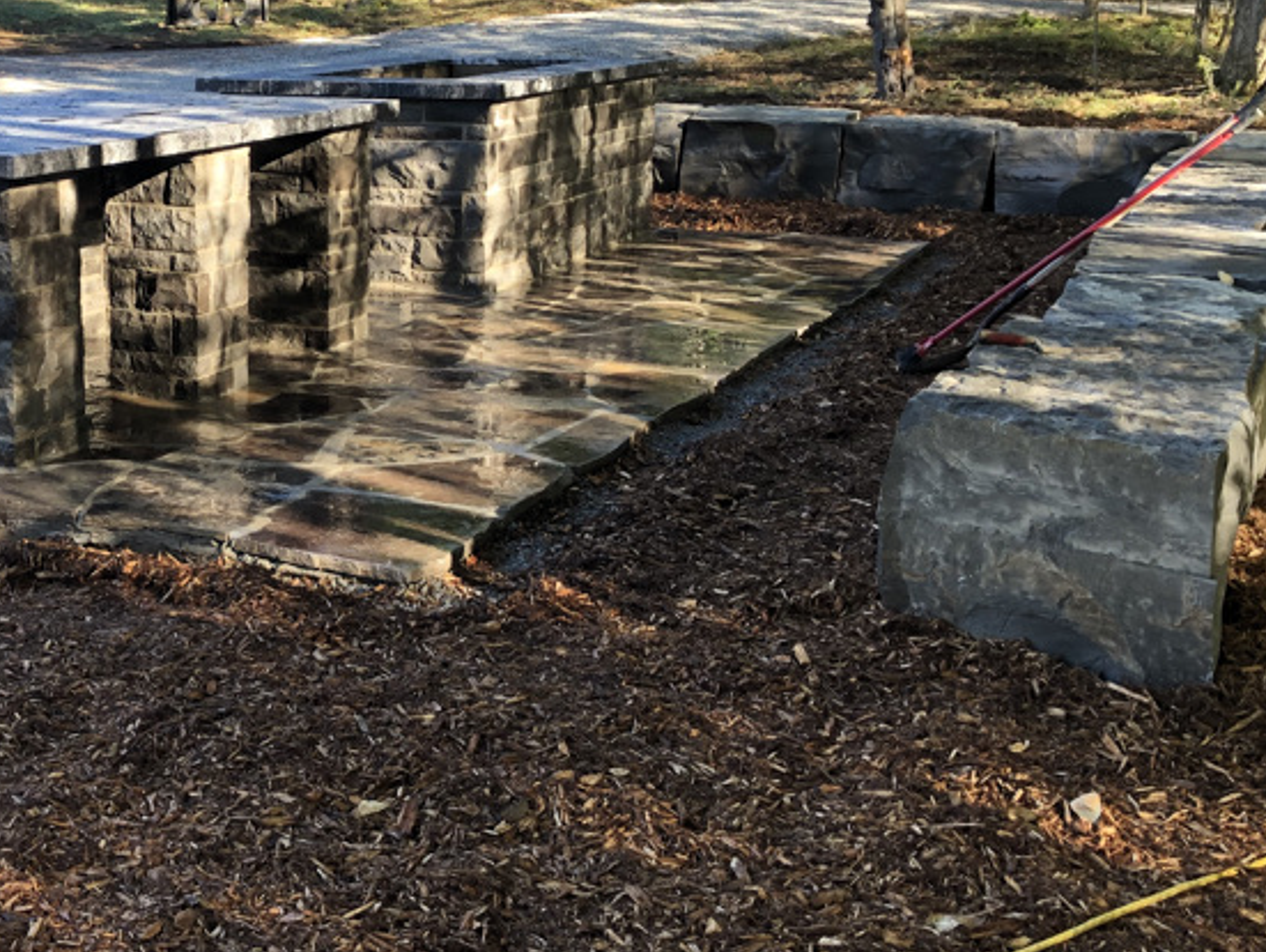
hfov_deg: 35.3
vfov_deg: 28.0
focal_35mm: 52
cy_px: 421
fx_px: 1903
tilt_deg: -13.3
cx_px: 207
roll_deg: +1.0
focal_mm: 3.99
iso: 40
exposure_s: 1/120
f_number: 1.8
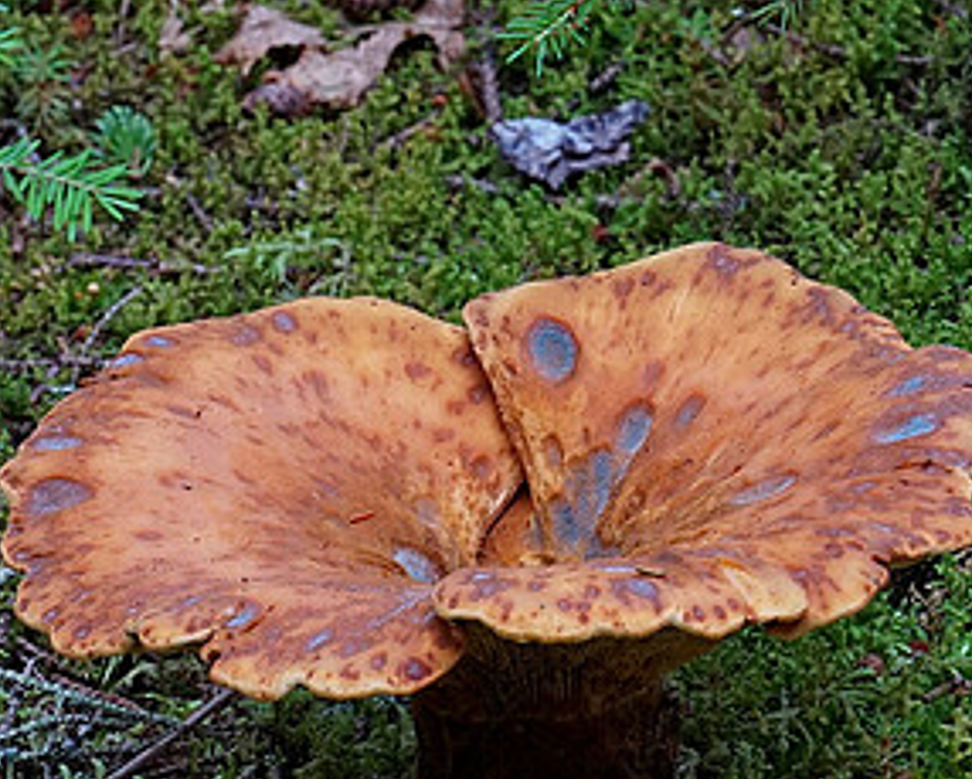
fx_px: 17238
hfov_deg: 3.2
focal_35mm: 599
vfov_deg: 2.6
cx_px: 540
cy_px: 505
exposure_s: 1/50
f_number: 13
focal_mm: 210
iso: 1000
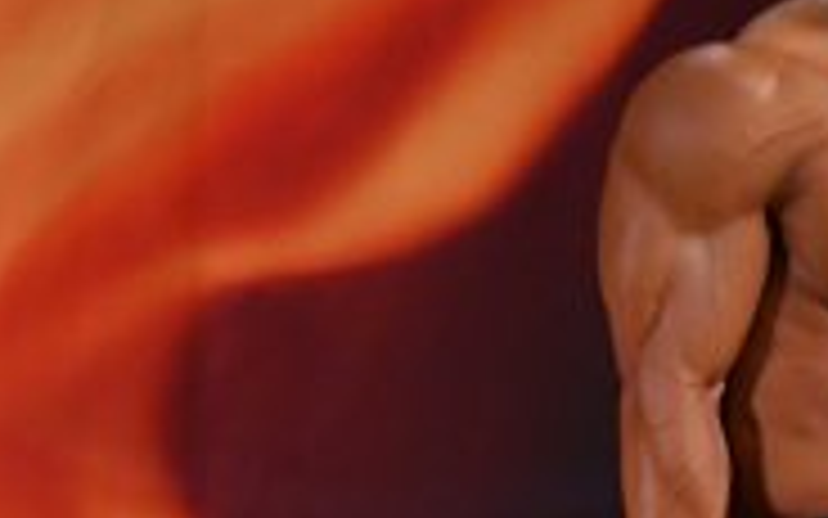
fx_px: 26199
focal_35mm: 1161
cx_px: 1339
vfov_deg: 1.1
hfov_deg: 1.8
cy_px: 536
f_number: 5.6
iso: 3200
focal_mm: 180
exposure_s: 1/400
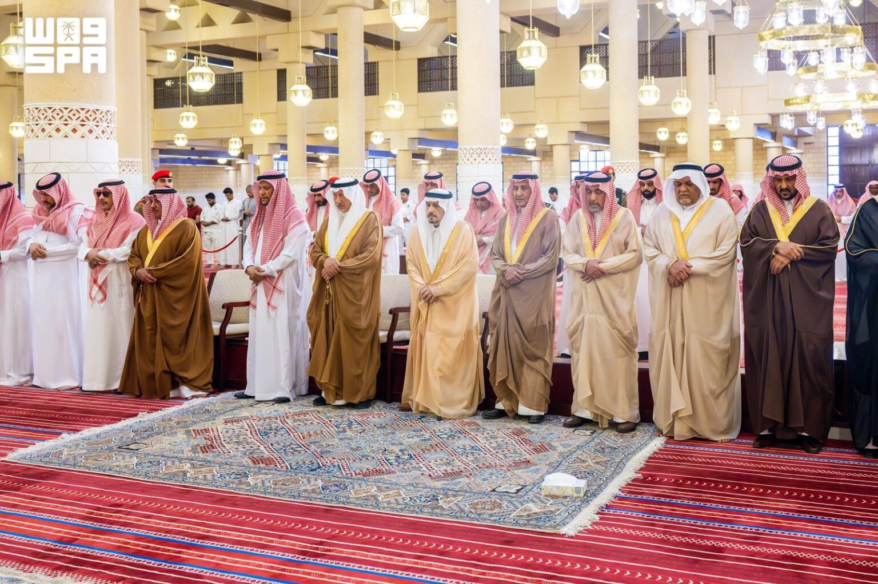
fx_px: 878
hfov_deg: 53.1
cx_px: 439
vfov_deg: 36.8
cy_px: 292
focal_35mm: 36
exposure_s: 1/160
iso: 4000
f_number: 4.5
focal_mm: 36
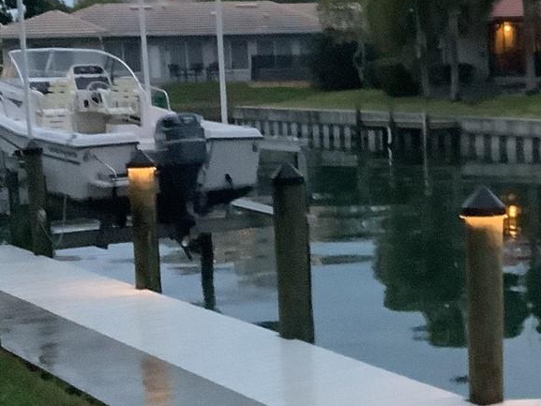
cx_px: 449
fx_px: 1344
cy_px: 249
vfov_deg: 17.2
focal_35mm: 86
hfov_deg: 22.4
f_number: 2.4
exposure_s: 1/24
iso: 640
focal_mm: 3.3
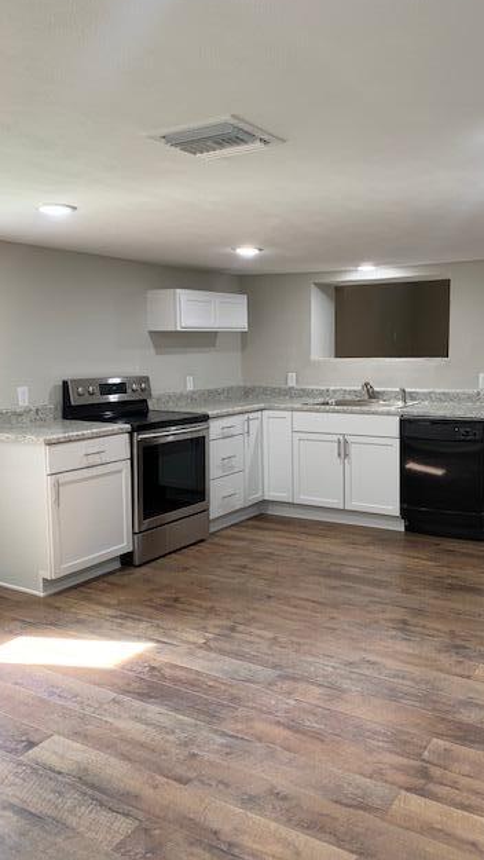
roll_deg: +0.1
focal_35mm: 29
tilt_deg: -5.7
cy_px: 421
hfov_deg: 40.0
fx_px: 661
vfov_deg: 66.0
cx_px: 297
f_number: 1.8
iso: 80
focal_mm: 4.25
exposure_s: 1/60
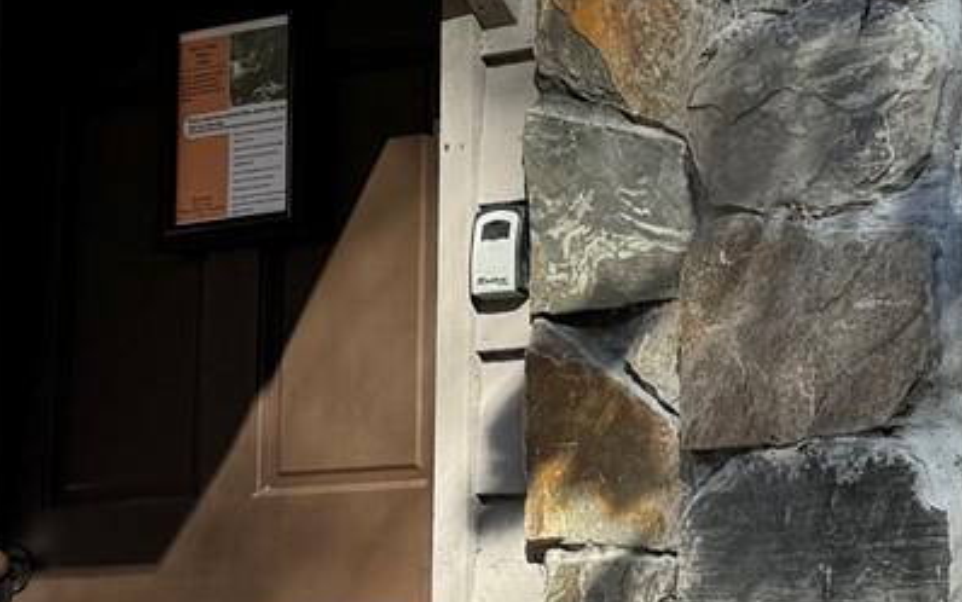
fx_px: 3435
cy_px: 164
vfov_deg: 10.0
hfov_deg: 15.9
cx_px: 602
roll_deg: +0.0
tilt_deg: +8.7
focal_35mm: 131
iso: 80
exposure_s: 1/514
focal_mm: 6.86
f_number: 1.78
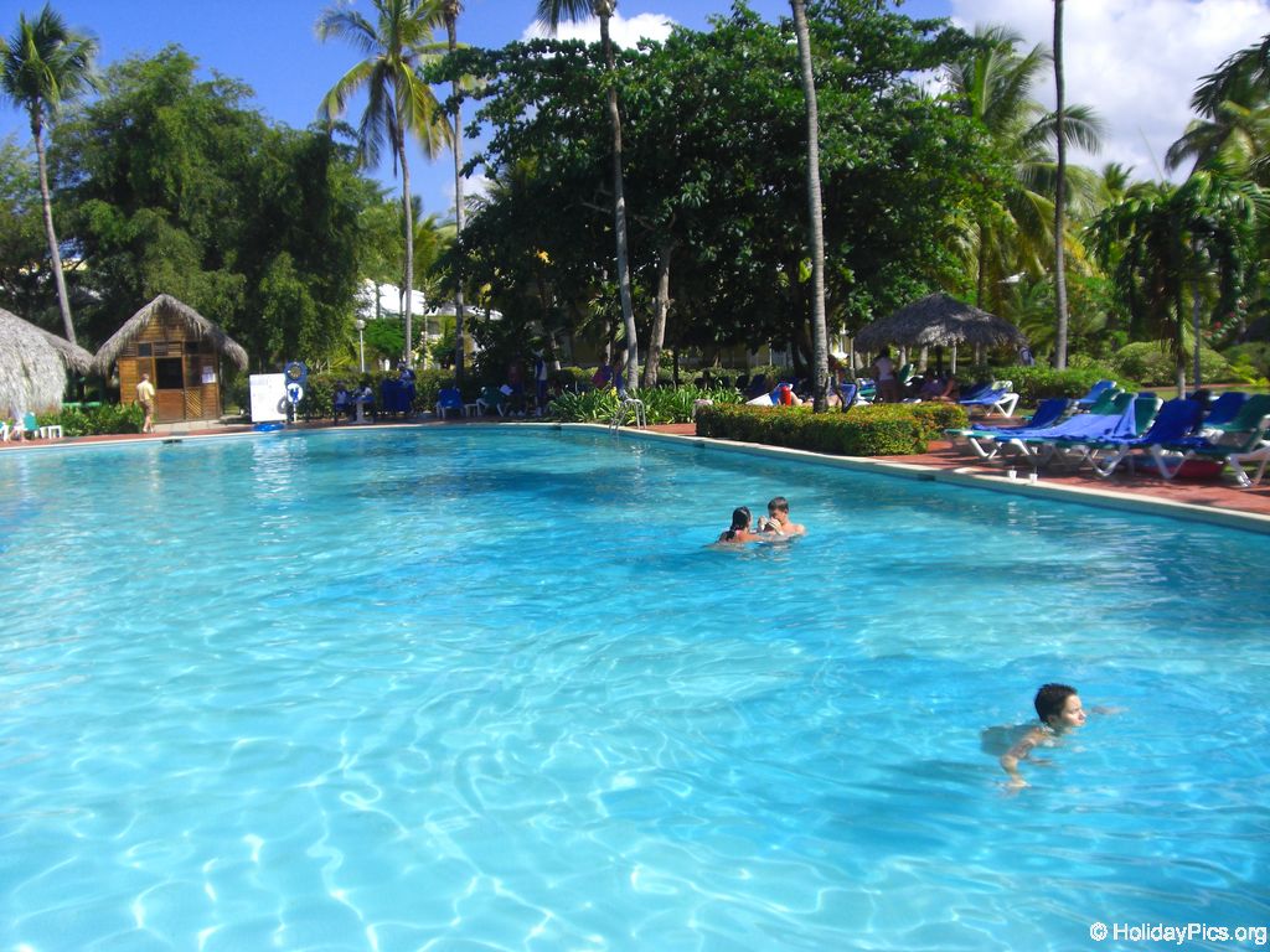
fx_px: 1394
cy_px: 476
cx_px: 635
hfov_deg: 49.0
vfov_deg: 37.7
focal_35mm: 38
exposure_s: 1/125
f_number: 8
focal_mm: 6.2
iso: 64
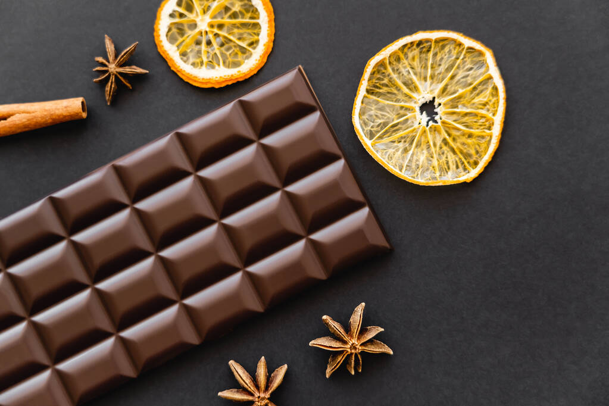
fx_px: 1201
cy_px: 203
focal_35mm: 71
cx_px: 304
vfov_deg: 19.2
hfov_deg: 28.5
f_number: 4
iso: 400
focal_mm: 71
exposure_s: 1/125
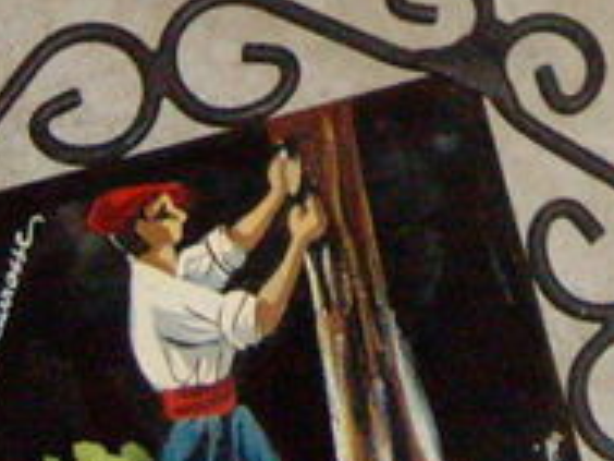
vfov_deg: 7.8
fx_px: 3299
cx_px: 673
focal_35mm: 186
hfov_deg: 10.5
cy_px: -252
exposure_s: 1/45
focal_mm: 5.8
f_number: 2.8
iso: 400
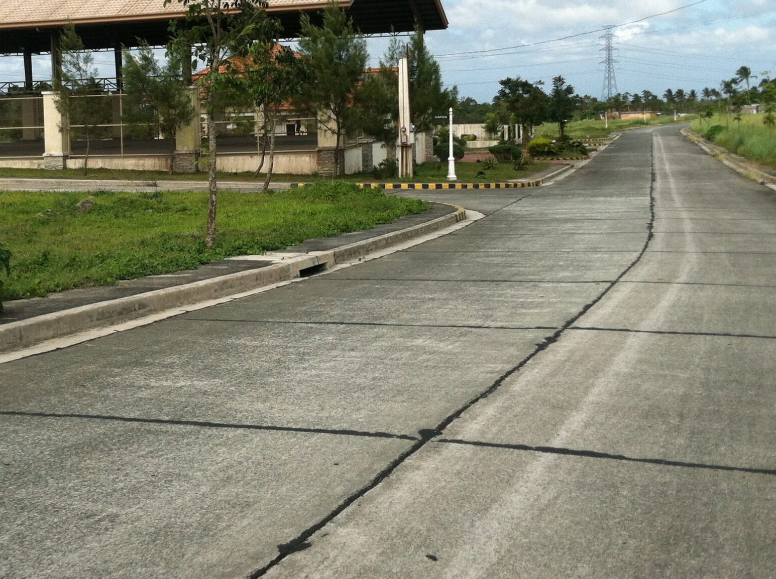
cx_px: 227
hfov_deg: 32.8
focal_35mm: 58
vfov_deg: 24.9
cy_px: 140
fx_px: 1298
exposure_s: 1/1200
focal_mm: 3.85
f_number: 2.8
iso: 80
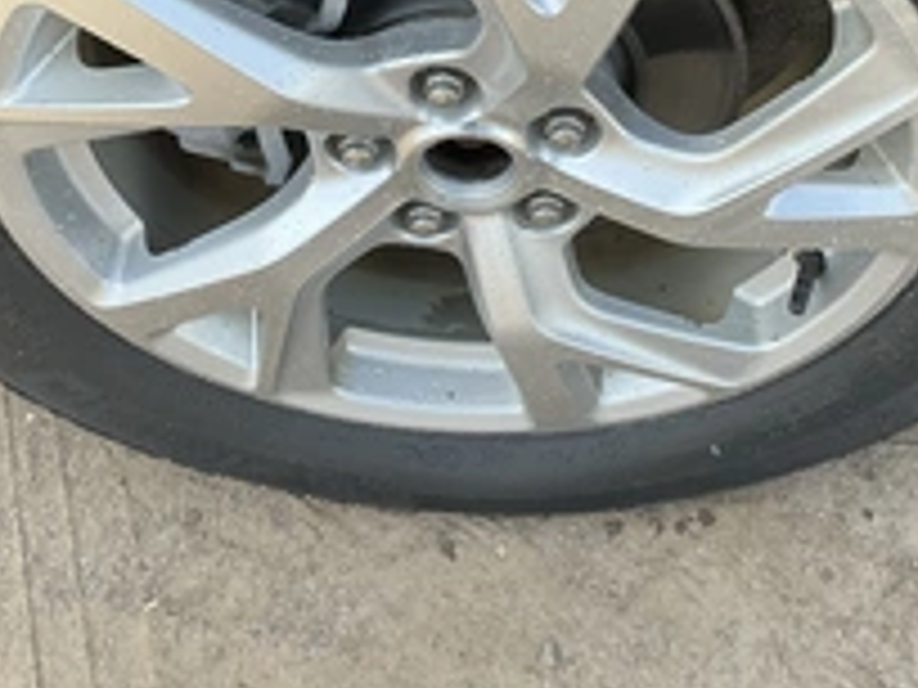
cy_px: 36
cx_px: 536
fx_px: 1459
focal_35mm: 55
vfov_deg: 25.5
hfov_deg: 34.9
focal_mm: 3
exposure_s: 1/276
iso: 25
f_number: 1.8
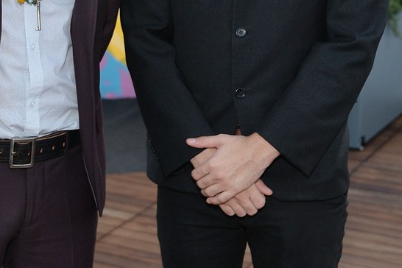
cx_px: 125
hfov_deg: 23.8
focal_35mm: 85
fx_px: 949
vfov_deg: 15.9
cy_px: 23
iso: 400
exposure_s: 1/160
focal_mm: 38
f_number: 4
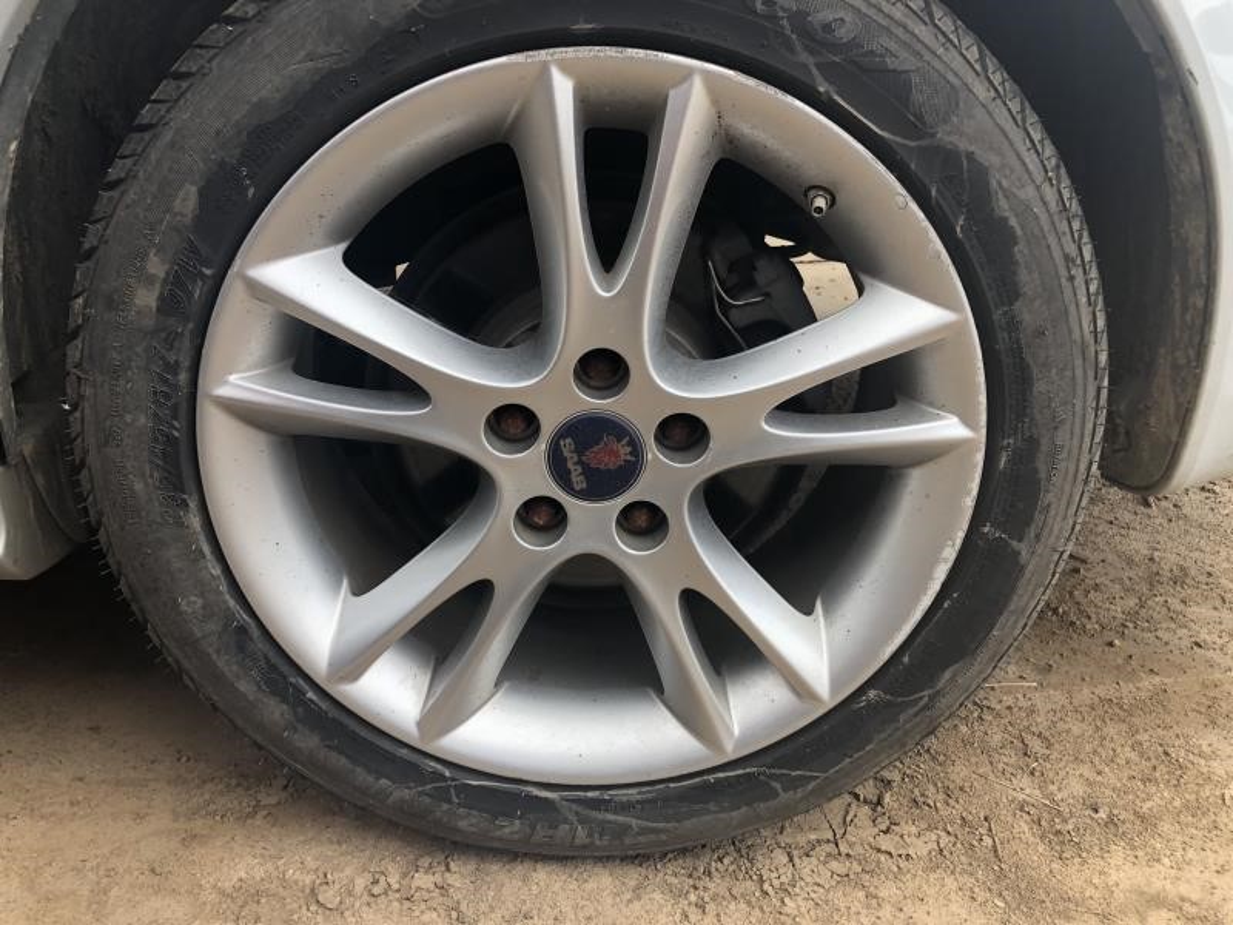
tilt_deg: -22.6
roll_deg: -1.4
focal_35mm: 28
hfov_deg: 63.4
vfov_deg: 49.7
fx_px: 997
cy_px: 462
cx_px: 616
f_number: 1.8
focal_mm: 3.99
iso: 32
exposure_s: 1/120
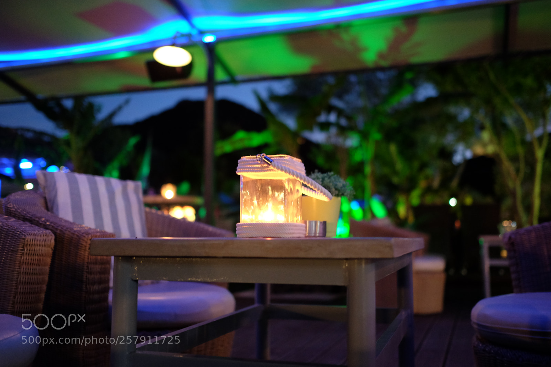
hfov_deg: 54.4
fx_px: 536
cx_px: 276
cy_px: 184
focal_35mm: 35
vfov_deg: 37.9
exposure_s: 1/18
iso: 1600
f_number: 1.4
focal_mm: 23
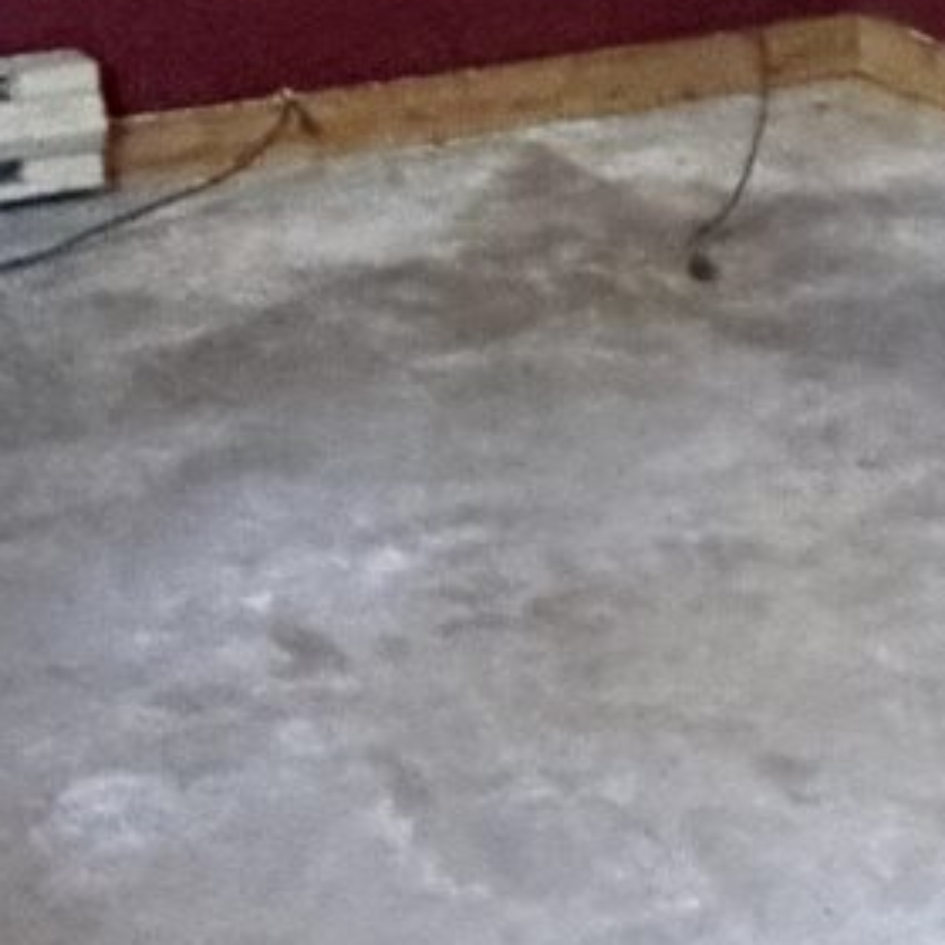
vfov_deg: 17.0
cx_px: 1671
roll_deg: -5.1
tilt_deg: -17.8
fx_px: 3150
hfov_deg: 15.0
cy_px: 219
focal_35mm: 102
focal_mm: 2.22
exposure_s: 1/40
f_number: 2.2
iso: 1250
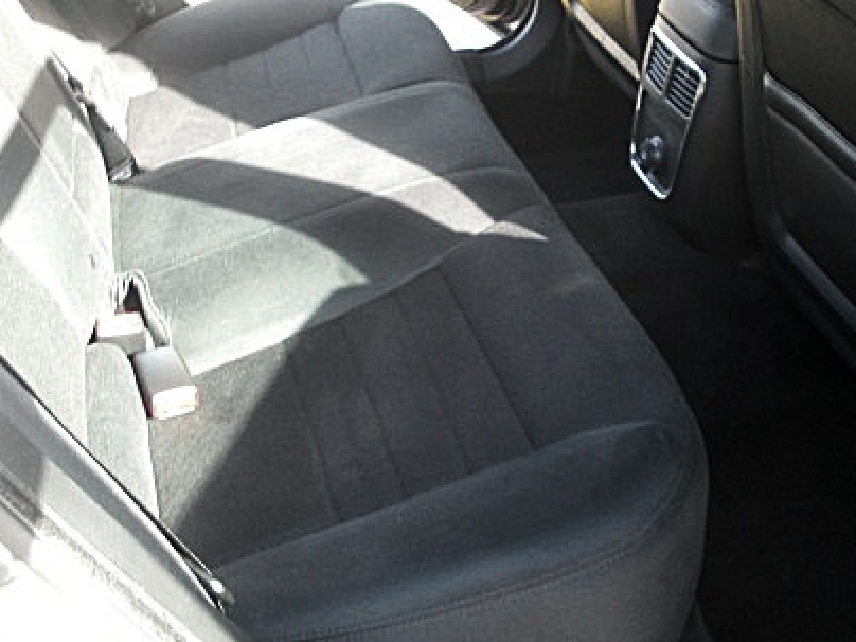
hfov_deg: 33.6
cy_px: 237
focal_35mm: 57
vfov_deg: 25.6
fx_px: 1410
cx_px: 545
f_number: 2.8
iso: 200
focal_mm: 6.3
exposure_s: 1/100
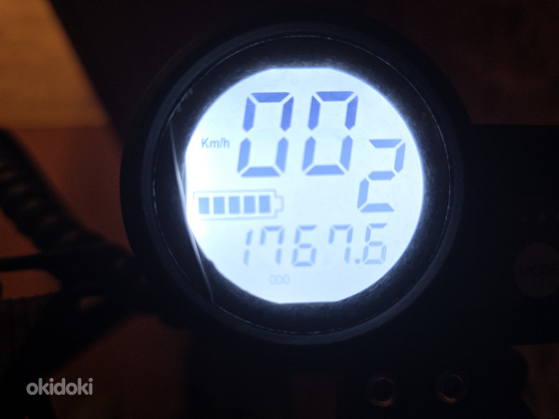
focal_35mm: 23
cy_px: 210
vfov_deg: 58.9
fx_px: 371
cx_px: 280
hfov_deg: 73.9
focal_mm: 6.3
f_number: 1.7
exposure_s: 1/120
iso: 125
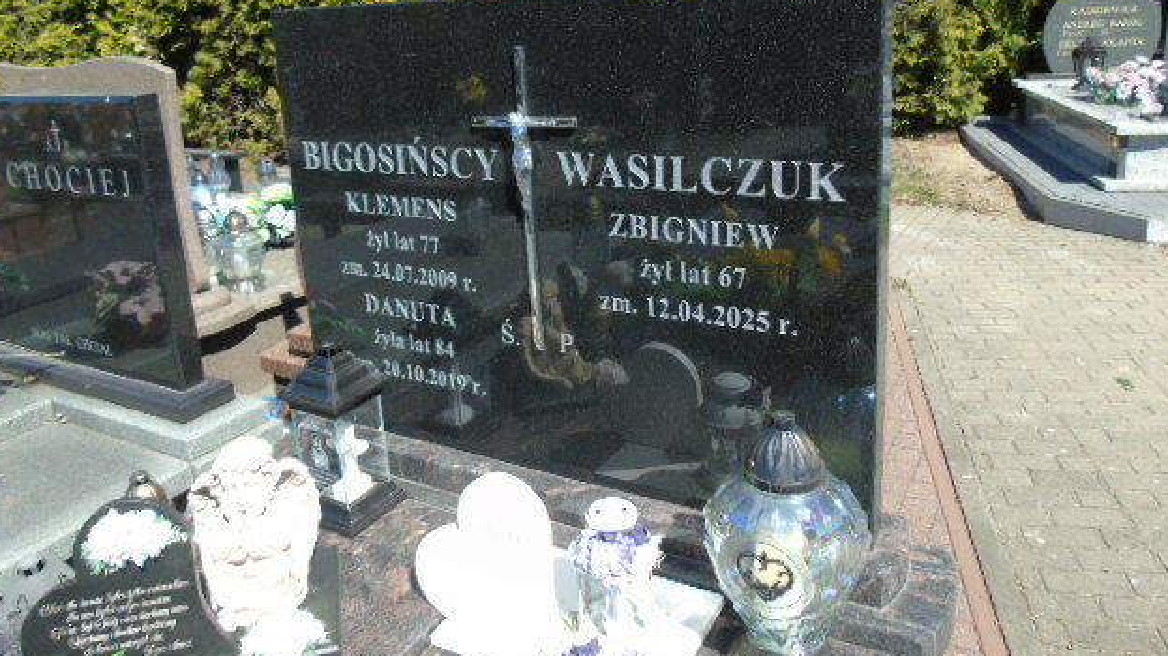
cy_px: 217
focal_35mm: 28
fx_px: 867
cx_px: 577
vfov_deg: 40.9
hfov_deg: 67.9
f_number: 3.4
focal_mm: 4.4
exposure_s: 1/500
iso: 80
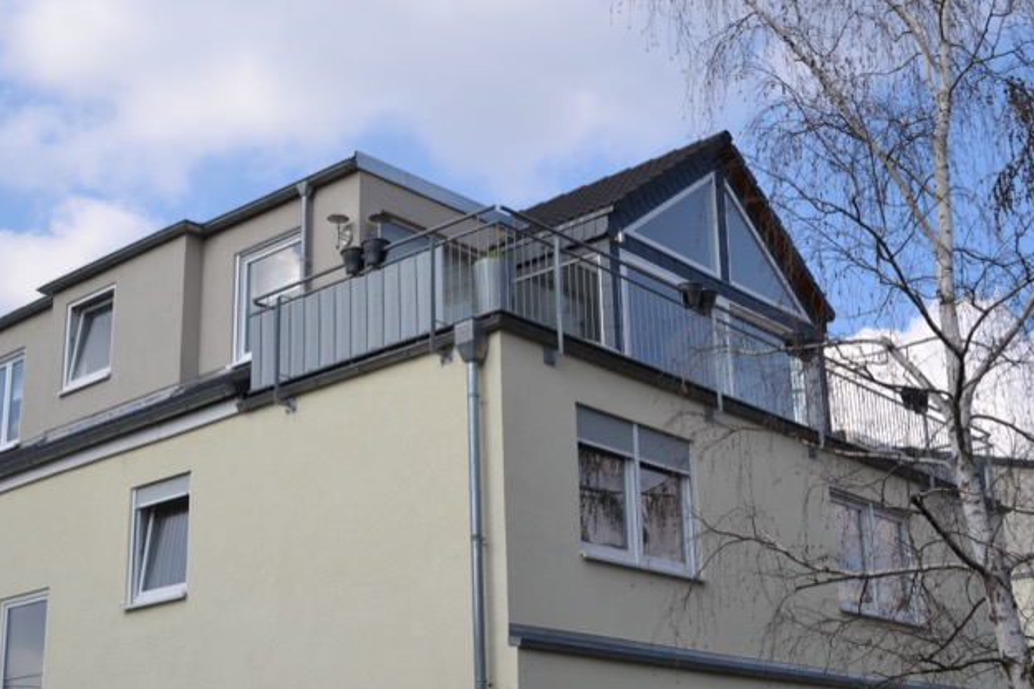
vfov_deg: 27.0
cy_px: 388
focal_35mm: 50
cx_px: 570
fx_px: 1436
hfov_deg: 39.6
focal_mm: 26
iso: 100
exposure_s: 1/250
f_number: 7.1
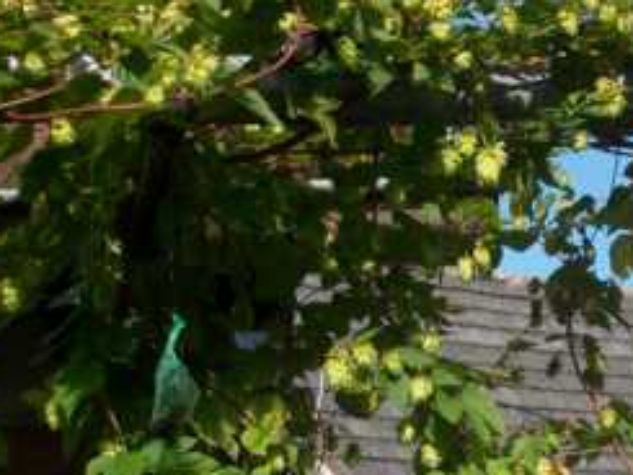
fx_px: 1482
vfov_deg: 17.9
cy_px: 452
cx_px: 628
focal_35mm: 81
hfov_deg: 23.2
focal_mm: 5.7
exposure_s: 1/88.6
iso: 80
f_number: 8.8
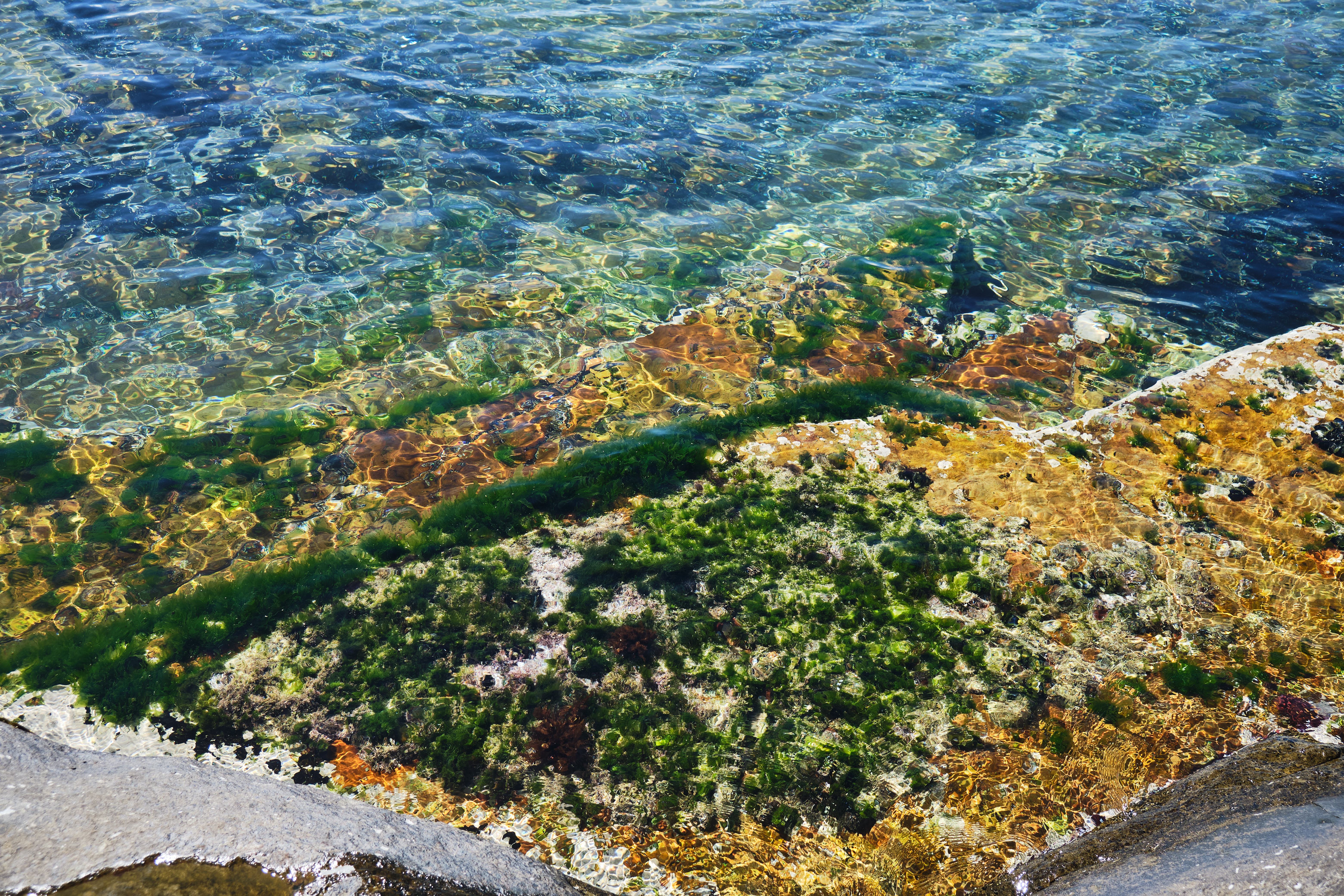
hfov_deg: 50.7
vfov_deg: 35.1
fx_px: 1419
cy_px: 448
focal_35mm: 38
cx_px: 672
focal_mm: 25.4
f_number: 4
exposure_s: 1/500
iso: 160
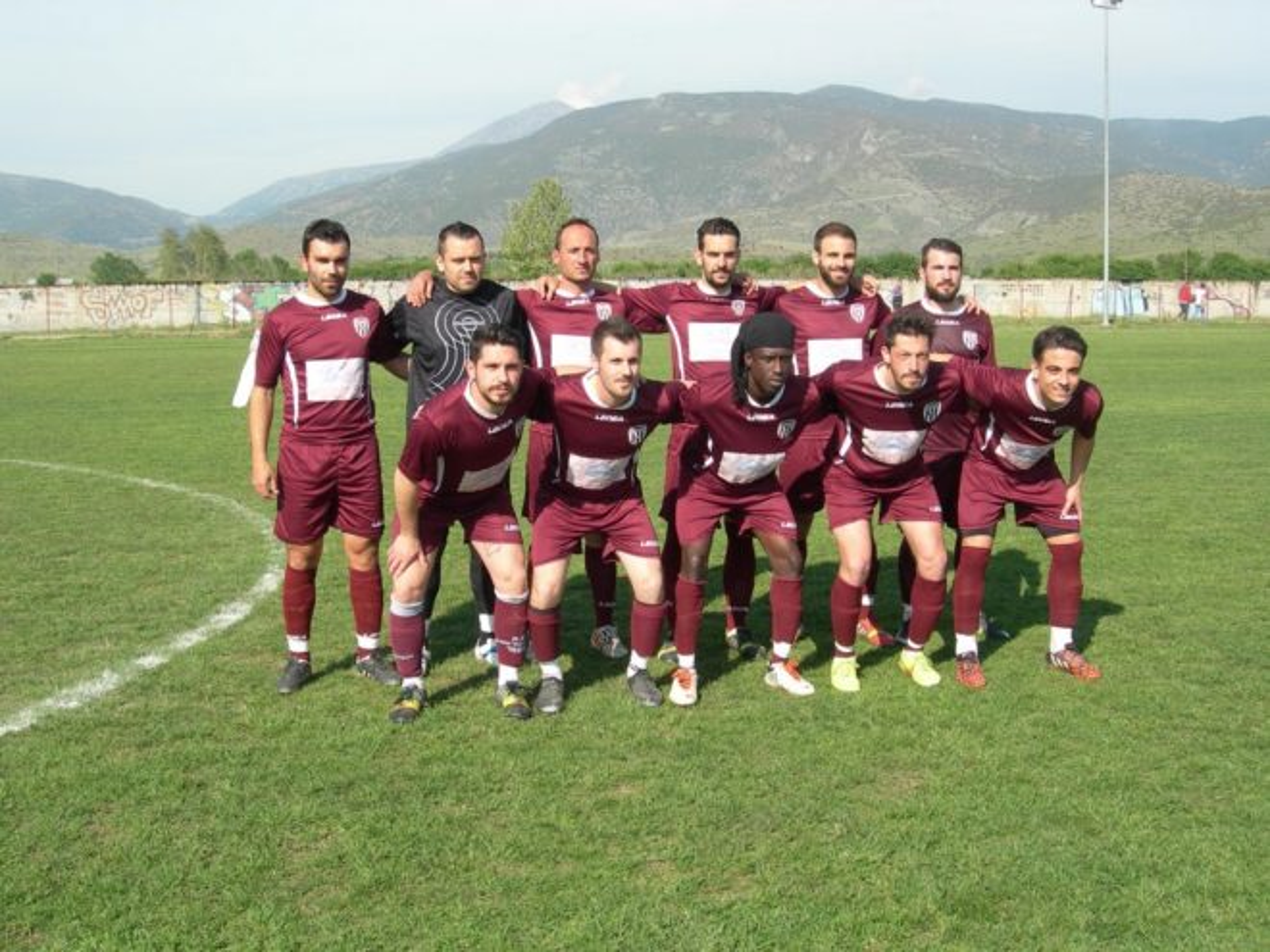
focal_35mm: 41
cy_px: 476
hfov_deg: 45.8
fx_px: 1504
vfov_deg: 35.1
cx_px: 635
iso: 50
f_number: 4.9
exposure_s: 1/339
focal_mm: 8.5
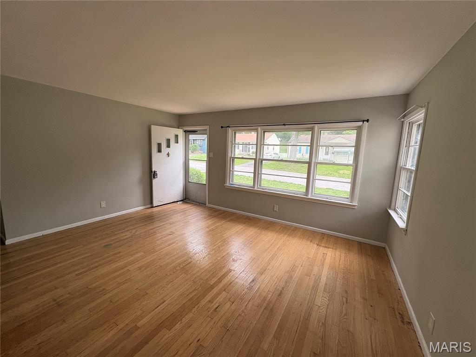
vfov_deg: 85.7
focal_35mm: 14
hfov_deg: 102.1
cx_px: 238
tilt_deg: -7.1
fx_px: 193
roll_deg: -1.5
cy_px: 178
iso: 50
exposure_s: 1/99
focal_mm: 2.22
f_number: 2.2
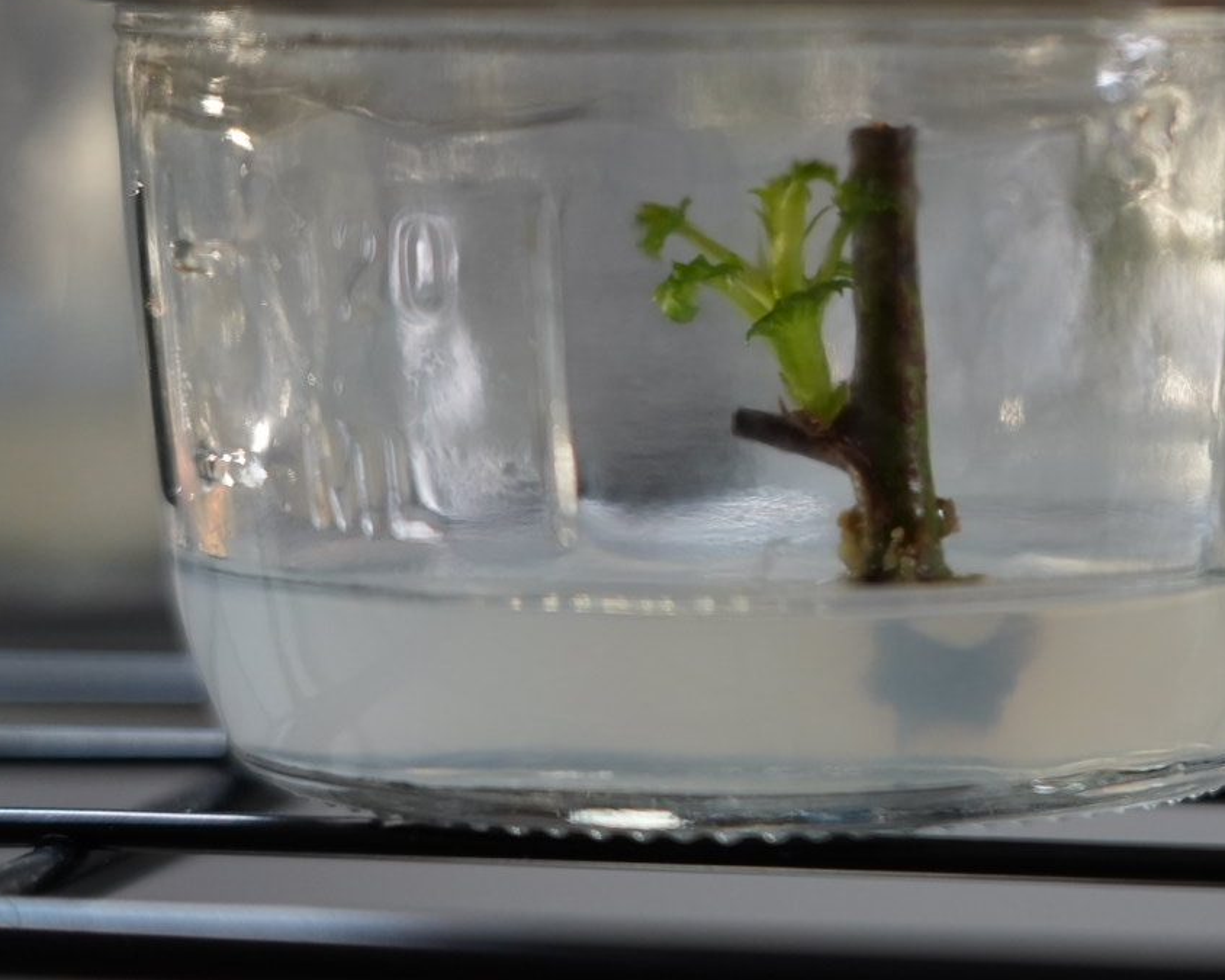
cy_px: 209
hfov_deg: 12.0
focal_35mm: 160
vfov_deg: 9.6
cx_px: 1067
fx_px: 5800
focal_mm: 89
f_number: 4
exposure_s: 1/160
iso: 2000
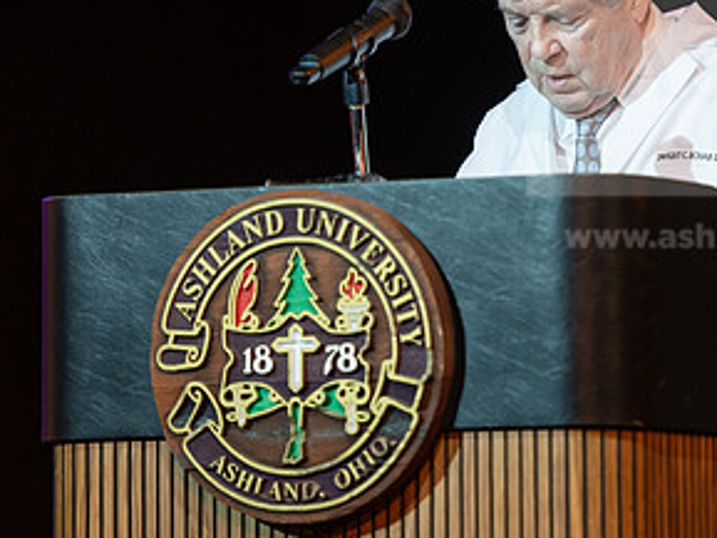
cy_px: 289
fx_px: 6797
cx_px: 452
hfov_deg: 6.0
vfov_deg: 4.5
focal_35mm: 328
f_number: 3.2
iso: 1000
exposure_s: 1/200
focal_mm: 170
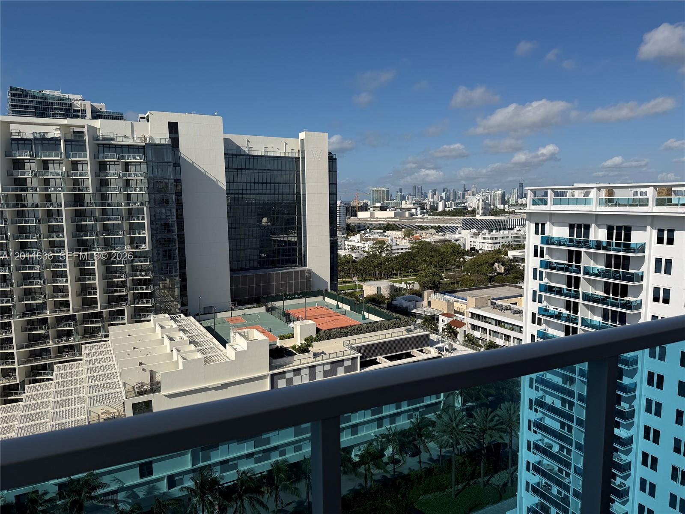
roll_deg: +0.8
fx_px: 475
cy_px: 257
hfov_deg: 71.6
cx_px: 342
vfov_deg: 56.8
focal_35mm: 24
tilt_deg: -8.6
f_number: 1.78
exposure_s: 1/9091
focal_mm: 6.76
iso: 80
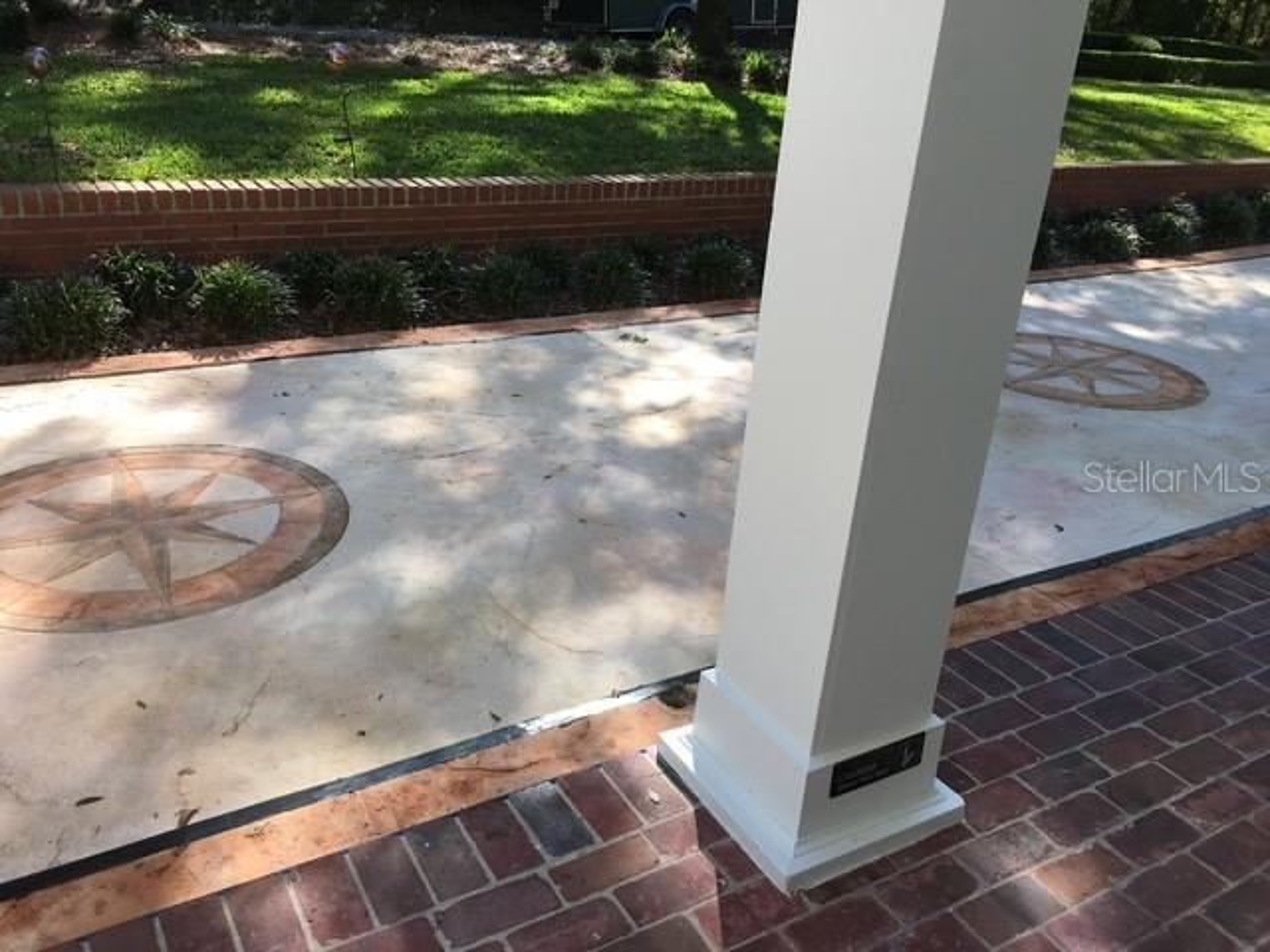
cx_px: 635
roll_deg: -3.4
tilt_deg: -24.8
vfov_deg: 48.2
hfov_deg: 61.7
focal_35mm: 29
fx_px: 1064
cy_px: 476
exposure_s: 1/340
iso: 25
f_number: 2.2
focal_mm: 4.15
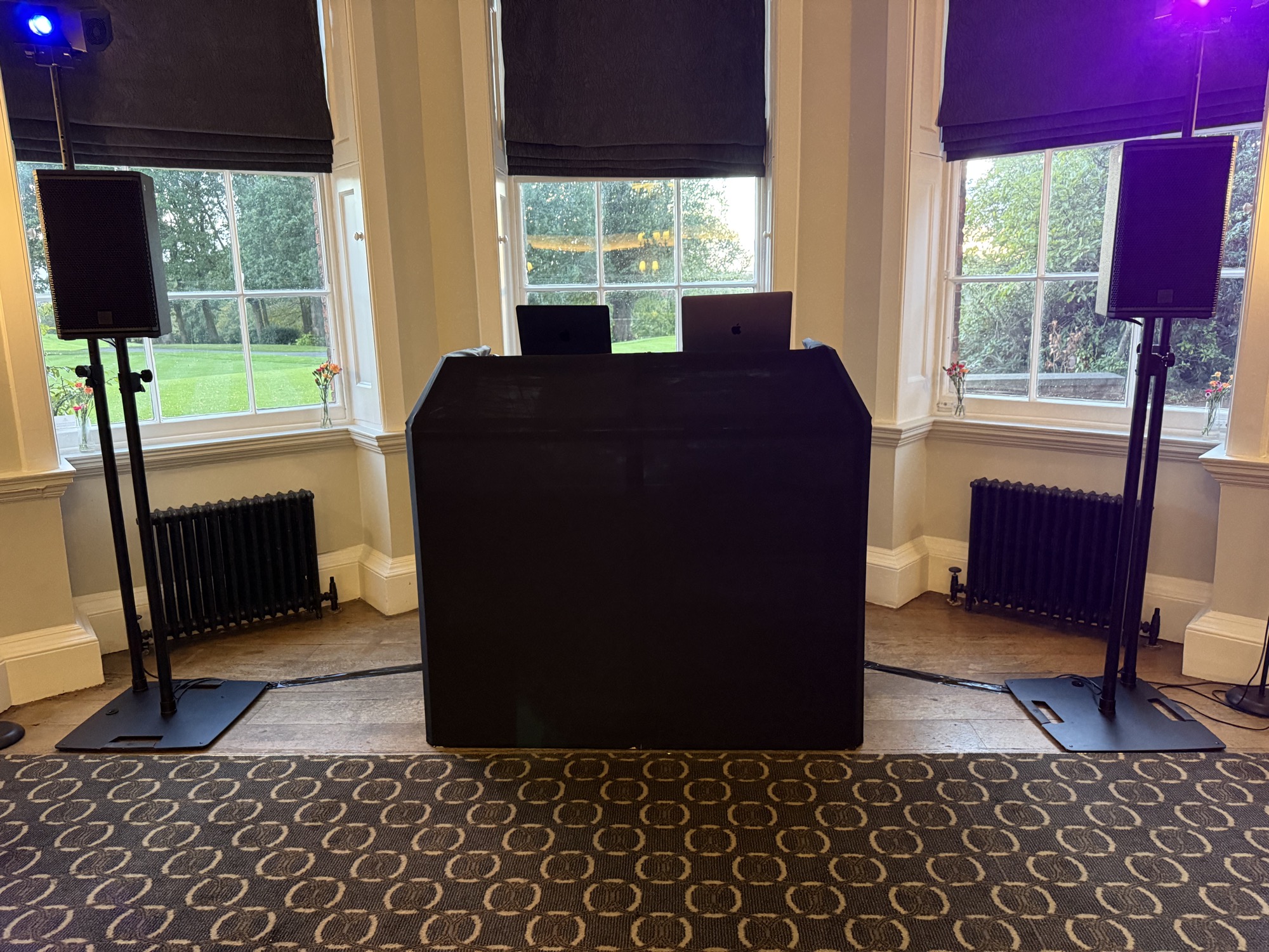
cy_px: 476
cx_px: 634
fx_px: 880
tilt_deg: -11.1
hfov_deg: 71.6
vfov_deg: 56.8
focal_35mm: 24
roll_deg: +1.0
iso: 400
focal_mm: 6.76
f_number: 1.78
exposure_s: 1/50
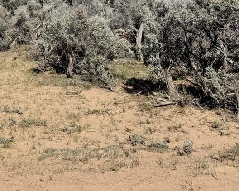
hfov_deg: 23.8
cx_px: -65
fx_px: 502
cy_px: -55
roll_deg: -0.5
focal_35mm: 71
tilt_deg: +3.0
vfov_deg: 19.9
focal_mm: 6.76
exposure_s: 1/5814
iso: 80
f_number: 1.78
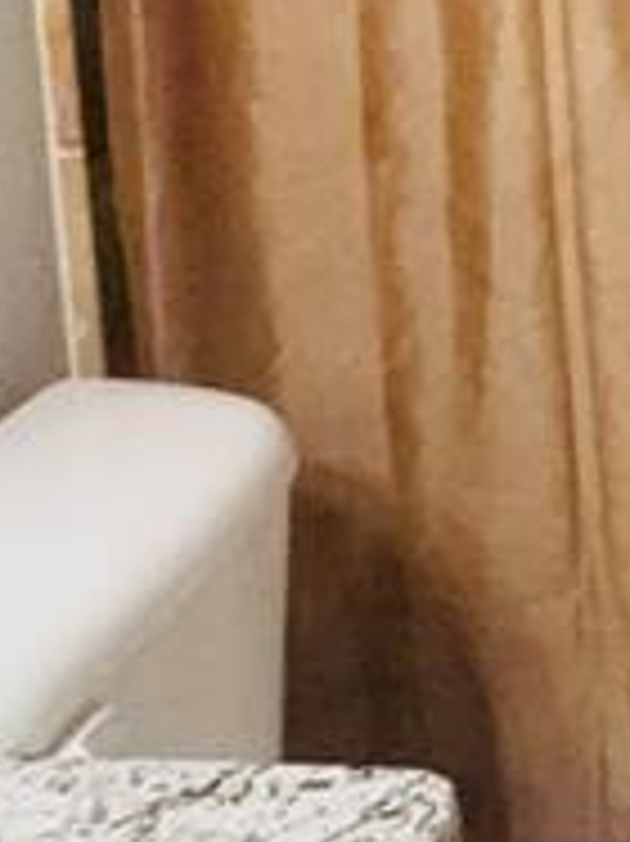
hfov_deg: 14.5
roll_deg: -1.1
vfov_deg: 21.0
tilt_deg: -13.3
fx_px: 2186
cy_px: -23
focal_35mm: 90
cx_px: 1125
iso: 320
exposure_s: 1/60
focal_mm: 2.22
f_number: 2.2
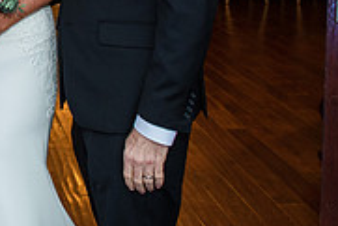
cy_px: -96
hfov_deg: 23.4
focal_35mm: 77
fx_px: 724
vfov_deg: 16.4
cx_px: -97
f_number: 3.2
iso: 640
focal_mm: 24
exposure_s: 1/200
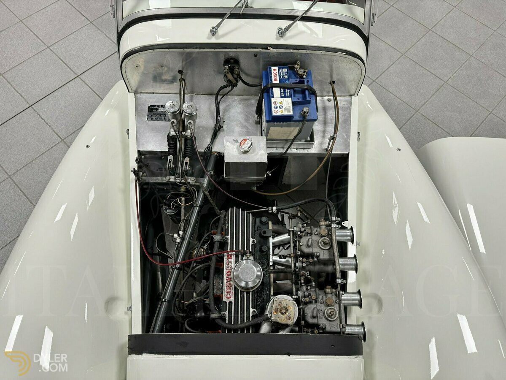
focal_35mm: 24
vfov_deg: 56.8
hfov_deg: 71.6
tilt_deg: -65.4
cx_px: 253
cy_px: 190
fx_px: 351
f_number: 1.78
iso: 125
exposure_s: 1/50
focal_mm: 6.76
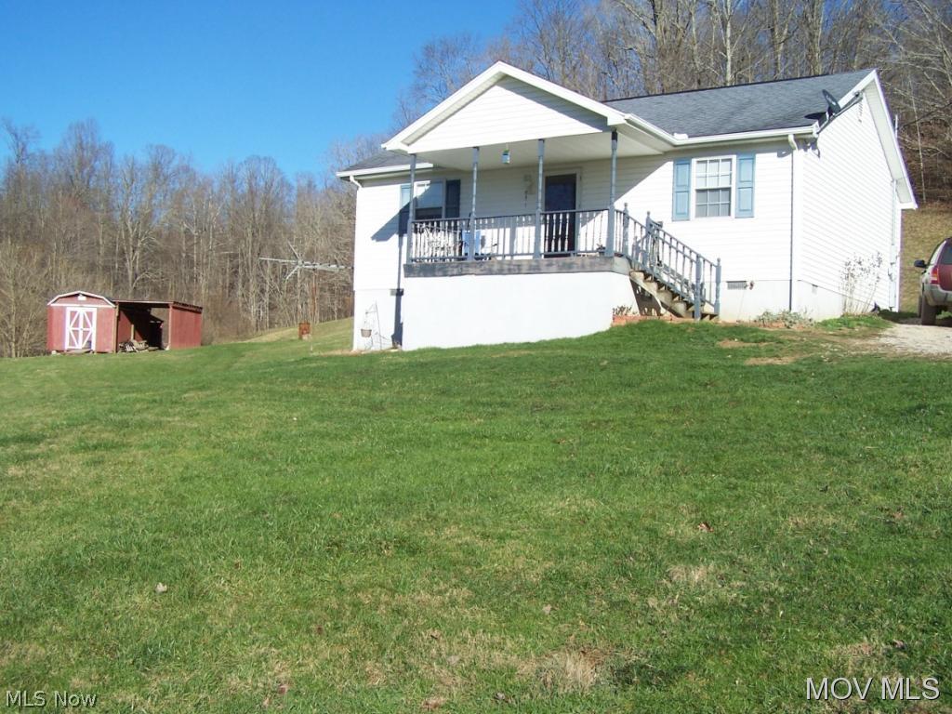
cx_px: 476
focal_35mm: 38
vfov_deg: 37.7
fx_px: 1045
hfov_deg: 49.0
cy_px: 357
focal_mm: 6.3
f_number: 4
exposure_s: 1/750
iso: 80
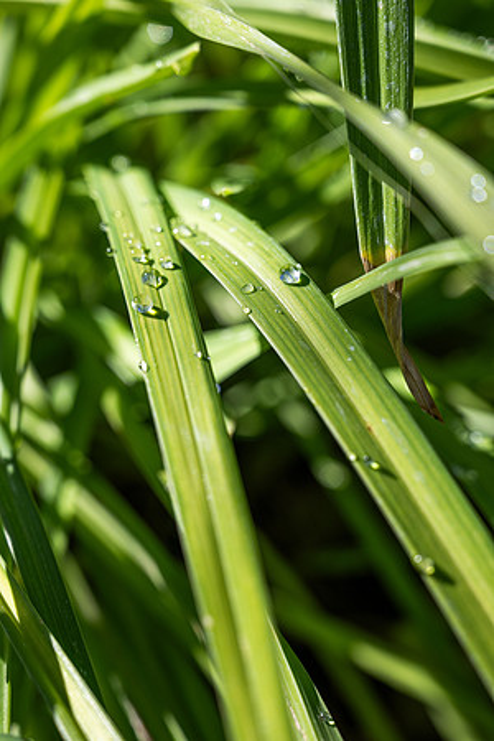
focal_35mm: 70
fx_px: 1441
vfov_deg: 28.8
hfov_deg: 19.5
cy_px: 370
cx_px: 247
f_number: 6.3
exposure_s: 1/640
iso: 200
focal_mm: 70
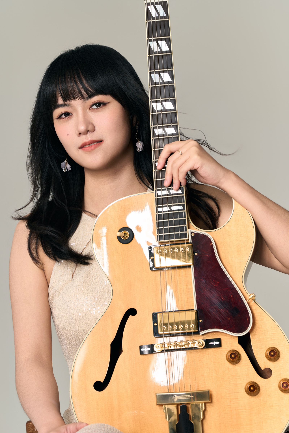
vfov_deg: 13.5
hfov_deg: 9.0
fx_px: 1830
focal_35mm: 152
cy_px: 216
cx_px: 144
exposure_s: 1/160
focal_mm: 152
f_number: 8
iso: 400
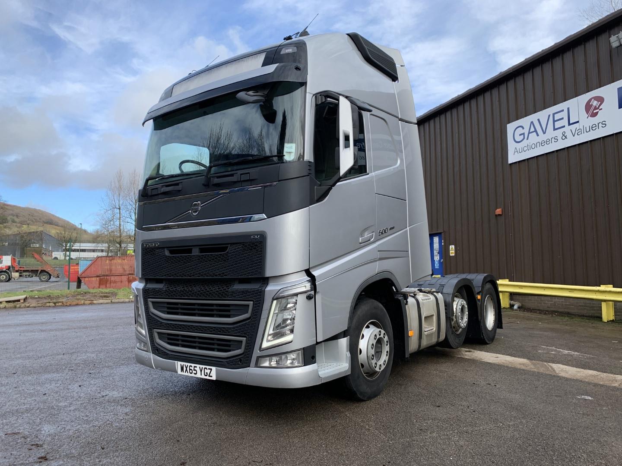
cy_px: 233
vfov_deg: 53.1
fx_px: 467
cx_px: 311
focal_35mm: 26
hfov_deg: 67.3
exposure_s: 1/537
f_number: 1.8
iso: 25
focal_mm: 4.25
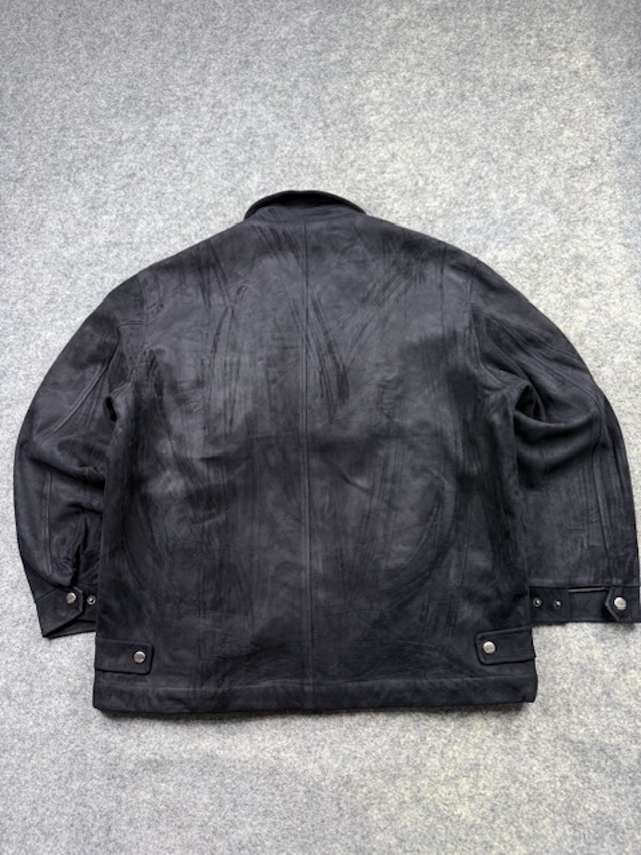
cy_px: 428
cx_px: 320
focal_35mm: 24
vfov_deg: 71.6
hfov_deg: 56.8
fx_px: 593
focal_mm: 6.76
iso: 200
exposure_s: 1/100
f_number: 1.78
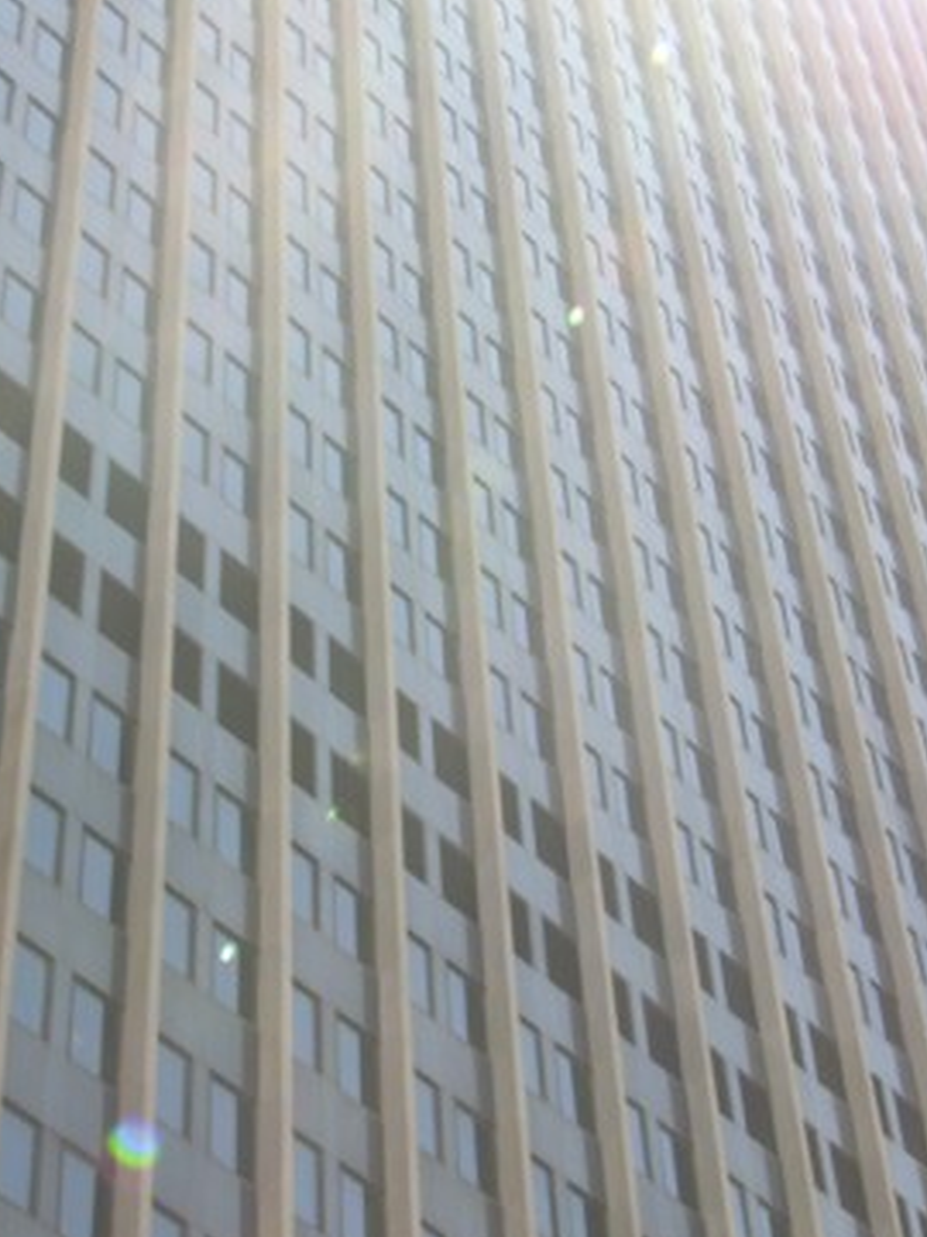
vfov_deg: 20.0
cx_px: 385
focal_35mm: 98
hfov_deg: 15.1
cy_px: 656
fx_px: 3499
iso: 50
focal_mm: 11.6
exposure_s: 1/121
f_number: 4.7
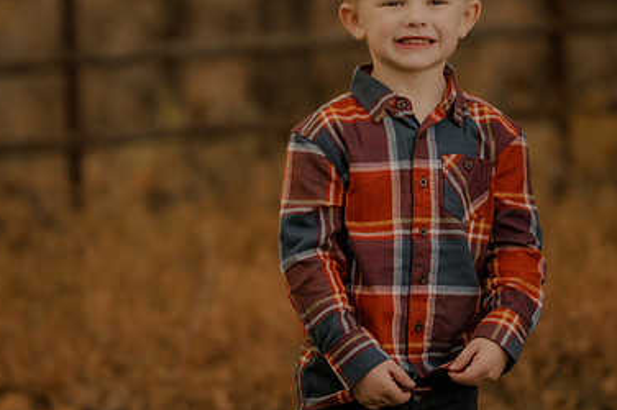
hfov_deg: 10.5
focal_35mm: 196
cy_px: 182
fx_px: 3356
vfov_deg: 7.0
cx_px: 294
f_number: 1.4
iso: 200
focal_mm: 85
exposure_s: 1/400
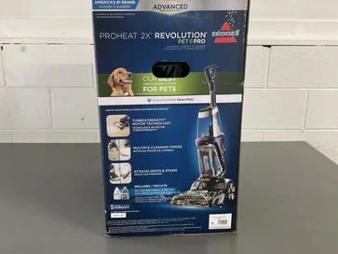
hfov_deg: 56.8
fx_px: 312
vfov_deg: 44.1
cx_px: 164
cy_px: 117
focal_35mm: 32
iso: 250
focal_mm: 3
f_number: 1.8
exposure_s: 1/60
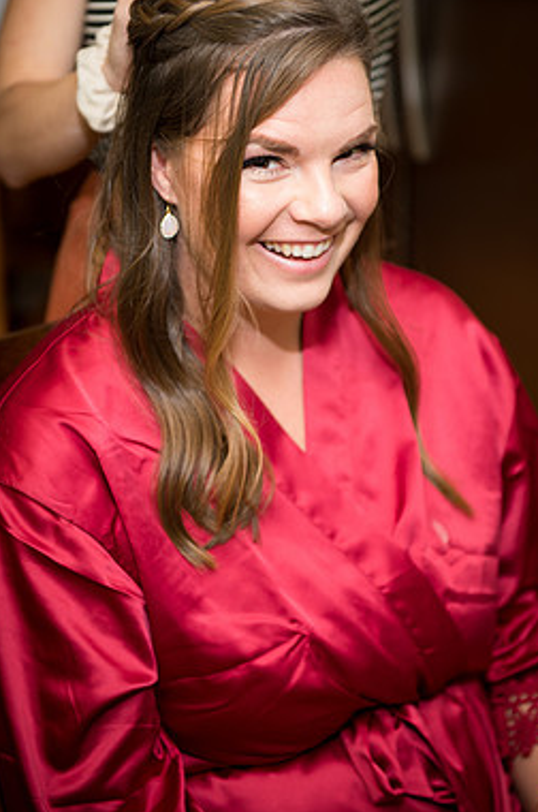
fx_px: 1867
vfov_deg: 24.5
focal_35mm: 83
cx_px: 291
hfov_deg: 16.4
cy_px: 357
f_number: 2.8
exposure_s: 1/250
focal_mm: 70
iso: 200
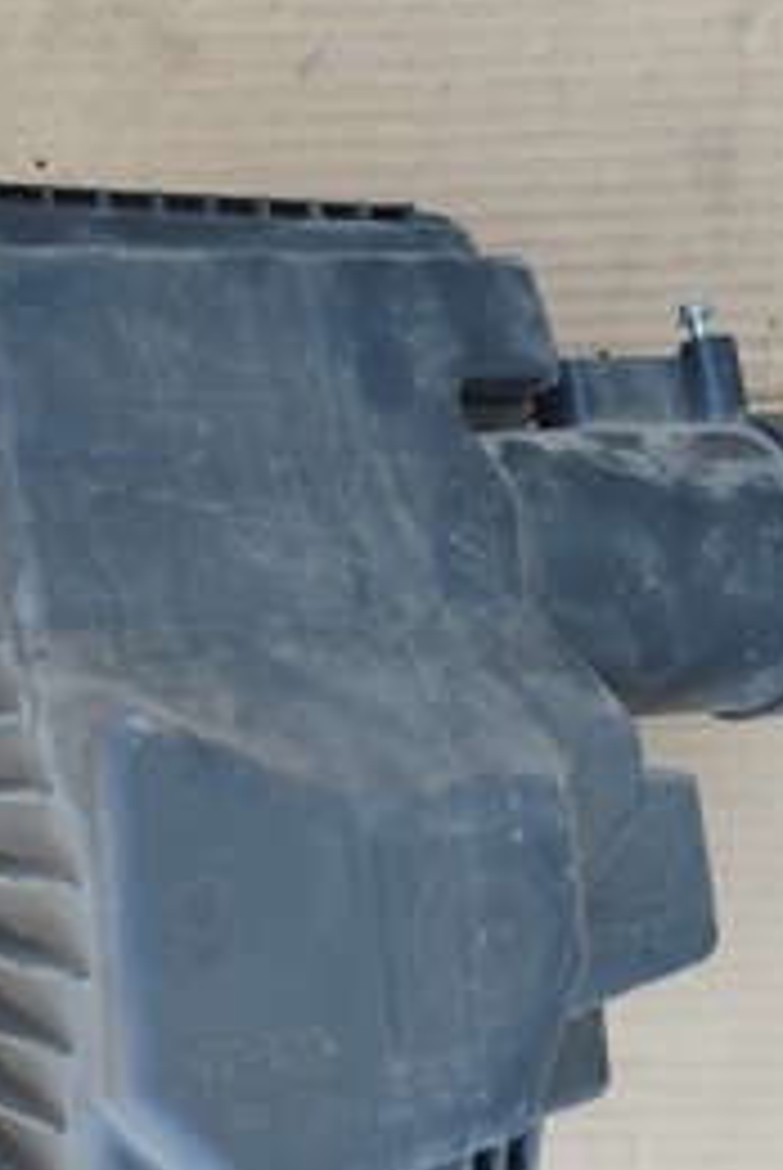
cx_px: 252
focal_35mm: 46
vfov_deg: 42.7
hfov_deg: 29.1
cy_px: 594
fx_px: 1497
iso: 80
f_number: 1.7
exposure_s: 1/50
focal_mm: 5.31
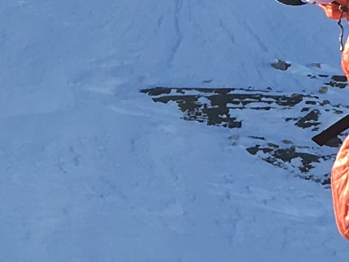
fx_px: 2128
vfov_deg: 7.0
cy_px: 225
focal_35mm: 211
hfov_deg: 9.4
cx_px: 122
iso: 25
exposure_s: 1/1748
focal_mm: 4.15
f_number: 2.2
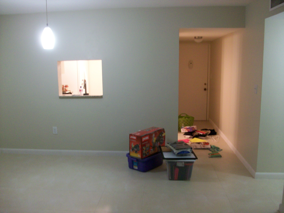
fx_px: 279
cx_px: 142
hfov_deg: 54.0
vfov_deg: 41.8
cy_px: 106
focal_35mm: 34
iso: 160
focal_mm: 5.7
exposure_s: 1/10
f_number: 2.8
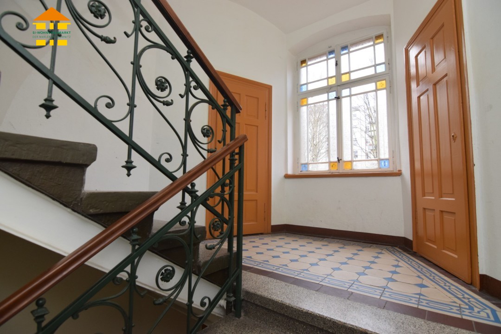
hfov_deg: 95.0
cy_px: 167
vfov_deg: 72.1
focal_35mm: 16
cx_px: 250
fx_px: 230
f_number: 4.5
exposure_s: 1/80
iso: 800
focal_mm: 11
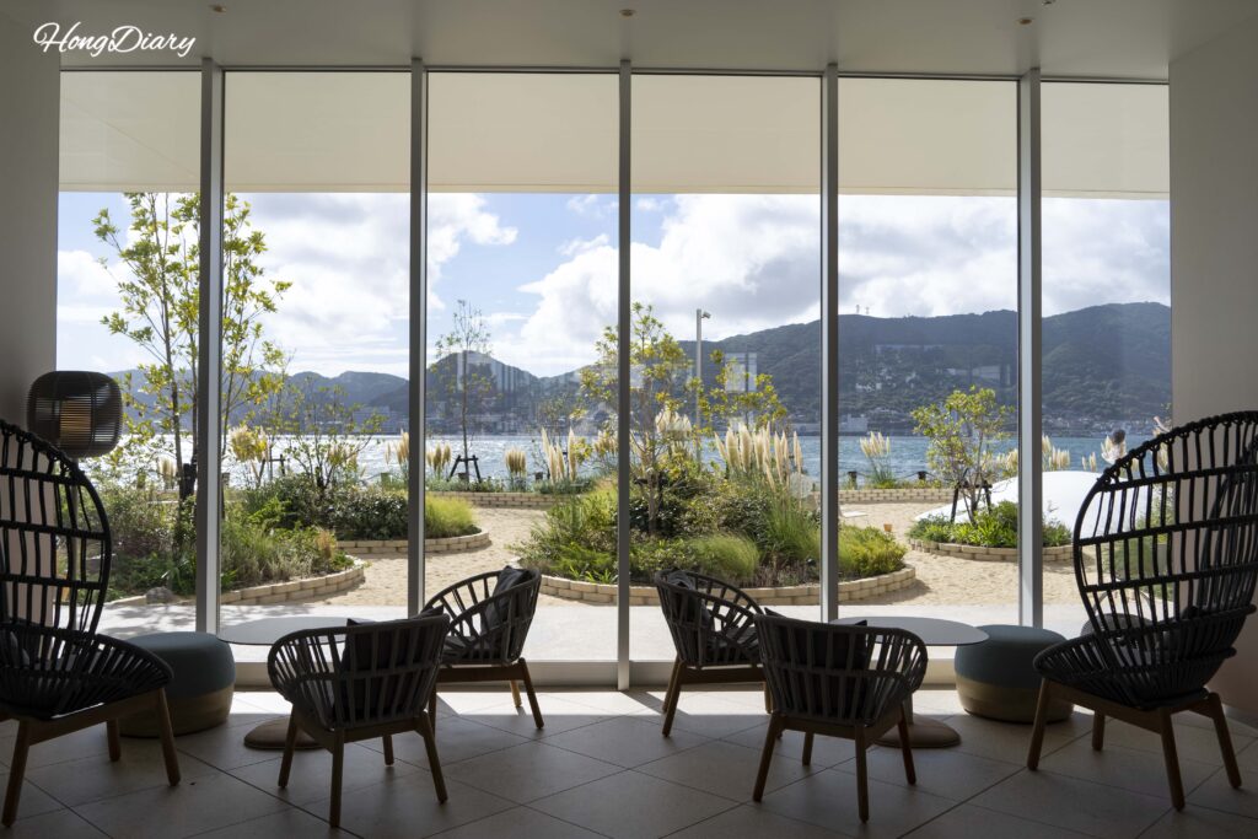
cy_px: 420
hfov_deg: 61.9
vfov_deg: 43.6
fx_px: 1048
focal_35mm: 30
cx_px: 629
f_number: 7.1
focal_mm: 30
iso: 100
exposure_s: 1/500
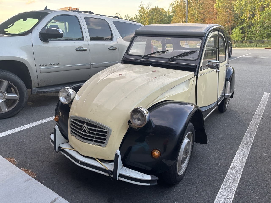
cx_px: 136
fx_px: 204
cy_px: 102
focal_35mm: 26
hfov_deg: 67.3
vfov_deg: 53.1
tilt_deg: -16.3
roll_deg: +2.7
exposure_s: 1/121
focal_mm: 5.96
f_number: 1.6
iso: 100
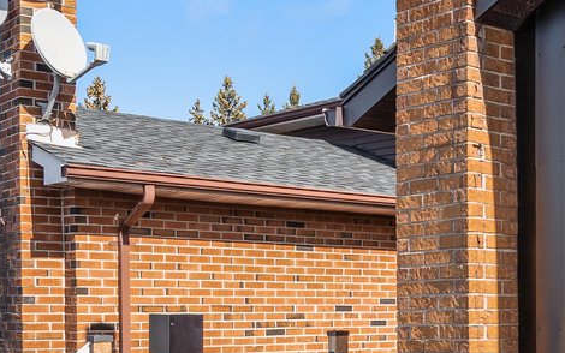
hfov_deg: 27.7
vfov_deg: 18.1
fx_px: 1094
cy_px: 320
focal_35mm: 71
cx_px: 527
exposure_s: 1/100
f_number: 8
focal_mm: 16
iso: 200
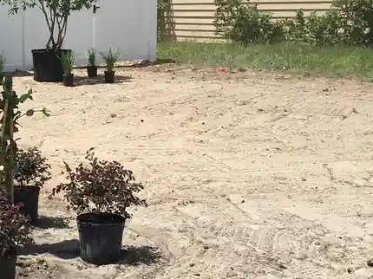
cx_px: -41
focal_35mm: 81
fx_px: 872
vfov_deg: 18.1
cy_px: 183
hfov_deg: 22.7
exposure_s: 1/1538
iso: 25
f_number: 2.2
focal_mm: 4.15
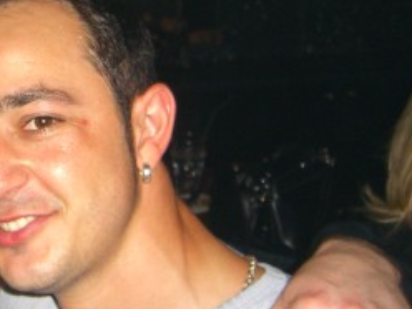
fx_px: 1095
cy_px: 91
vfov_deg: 16.0
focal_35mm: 92
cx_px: -13
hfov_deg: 20.5
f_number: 2.8
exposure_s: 1/60
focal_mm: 7.9
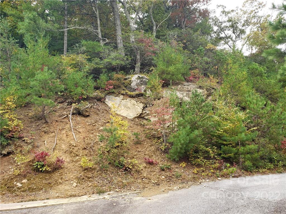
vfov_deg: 53.1
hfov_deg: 67.3
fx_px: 215
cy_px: 107
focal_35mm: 26
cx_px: 143
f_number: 2.4
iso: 50
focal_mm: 4.3
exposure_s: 1/235
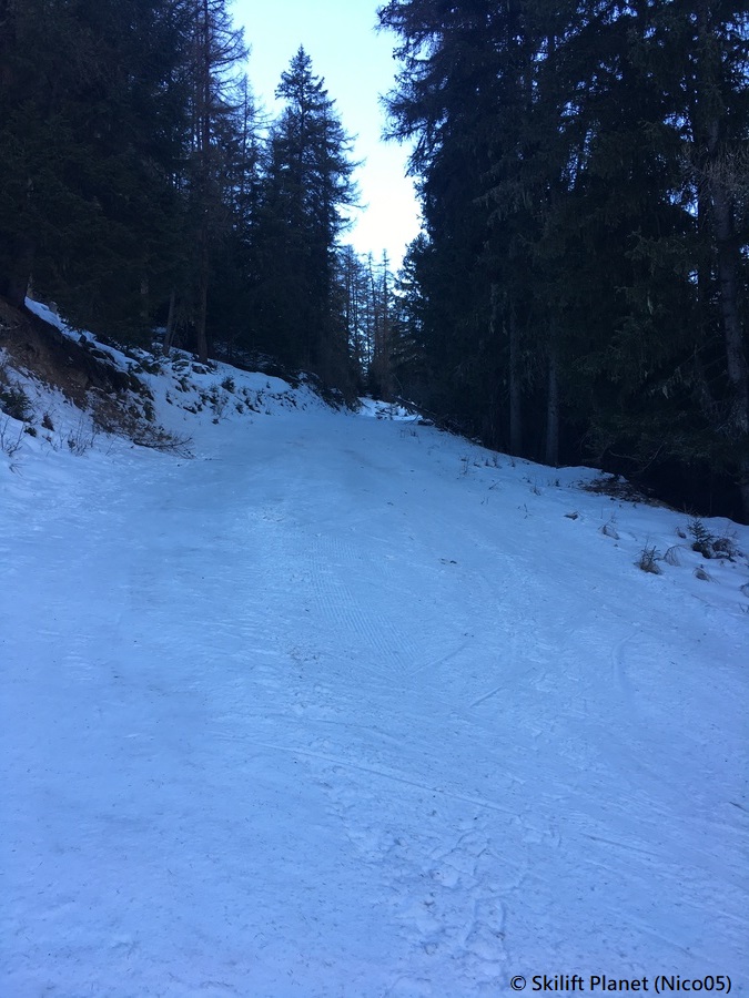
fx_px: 837
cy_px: 499
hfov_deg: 48.2
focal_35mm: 29
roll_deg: +0.8
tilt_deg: +5.7
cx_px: 374
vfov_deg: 61.7
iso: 25
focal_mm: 4.15
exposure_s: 1/107
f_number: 2.2
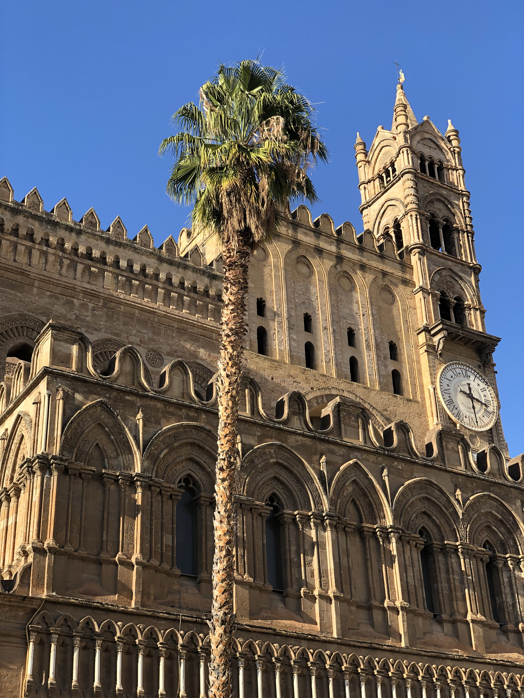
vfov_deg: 36.8
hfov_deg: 28.0
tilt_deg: +30.4
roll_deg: +3.0
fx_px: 1050
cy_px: 349
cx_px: 262
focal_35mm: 52
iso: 16
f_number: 2.4
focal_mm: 6
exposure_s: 1/470
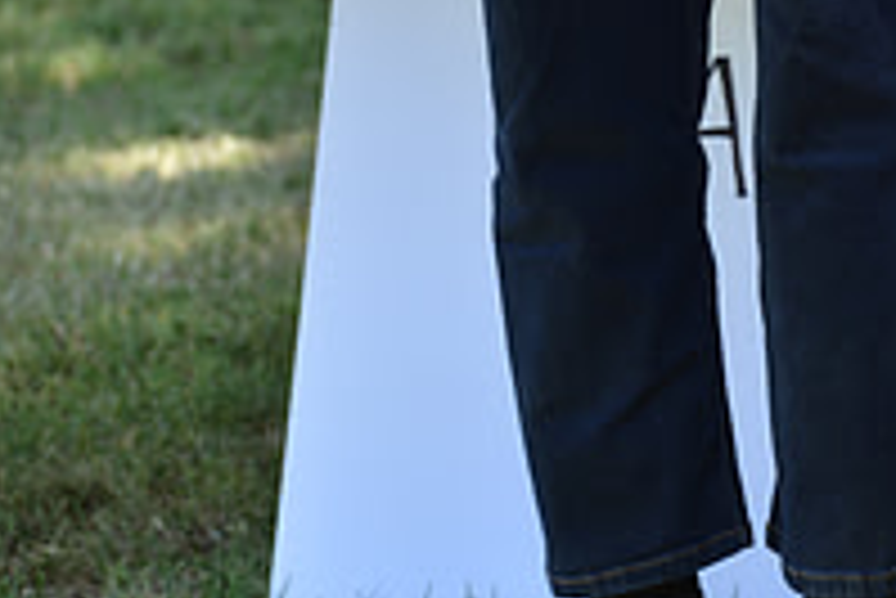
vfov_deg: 2.4
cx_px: 1247
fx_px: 14520
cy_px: 106
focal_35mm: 583
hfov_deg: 3.5
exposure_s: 1/50
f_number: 6.3
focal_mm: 200
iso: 100
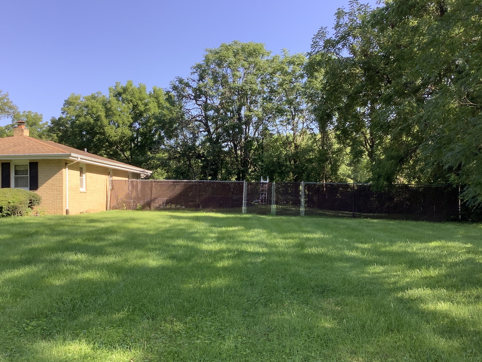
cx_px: 232
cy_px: 196
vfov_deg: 40.7
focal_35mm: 35
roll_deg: -0.2
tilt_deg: -0.3
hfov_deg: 52.6
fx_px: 487
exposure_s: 1/214
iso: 25
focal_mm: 3.3
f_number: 2.4
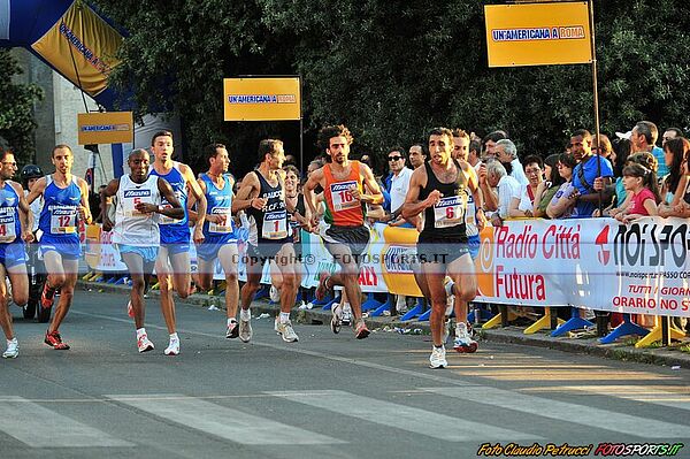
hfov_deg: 15.2
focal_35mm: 135
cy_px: 230
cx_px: 345
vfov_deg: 10.1
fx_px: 2585
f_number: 5
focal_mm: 135
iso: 800
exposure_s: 1/400
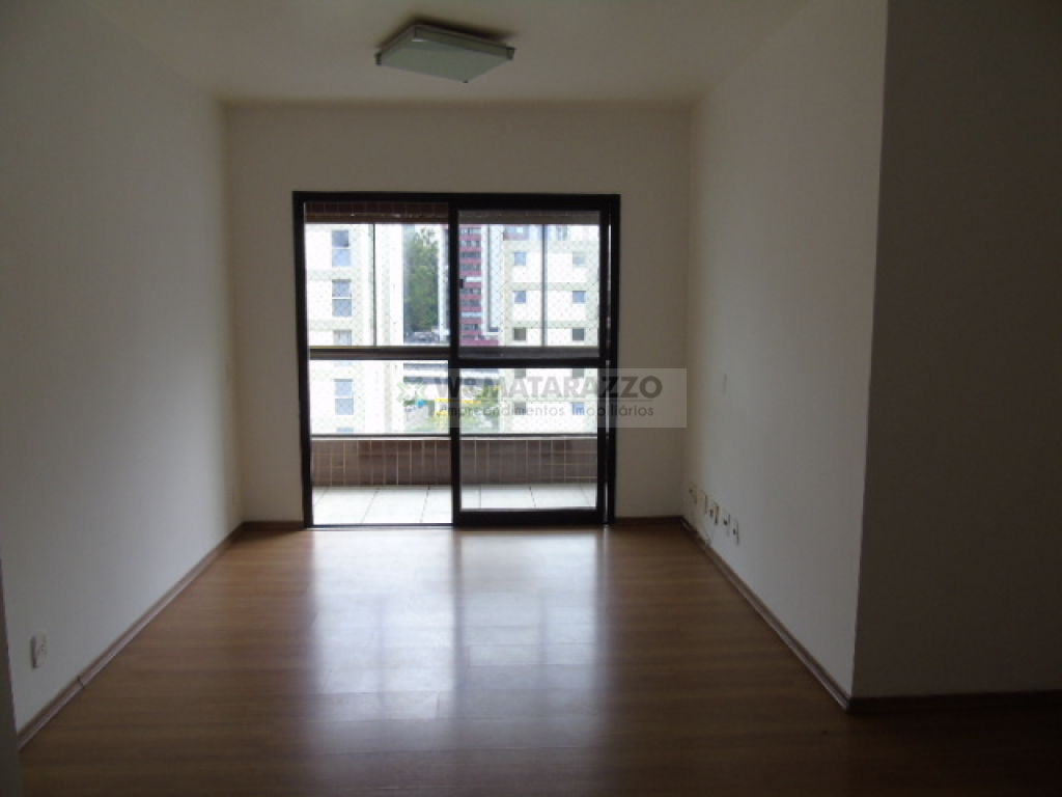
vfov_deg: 54.9
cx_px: 531
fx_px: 767
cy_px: 398
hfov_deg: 69.4
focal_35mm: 25
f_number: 3.4
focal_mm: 4.4
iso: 80
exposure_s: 1/40
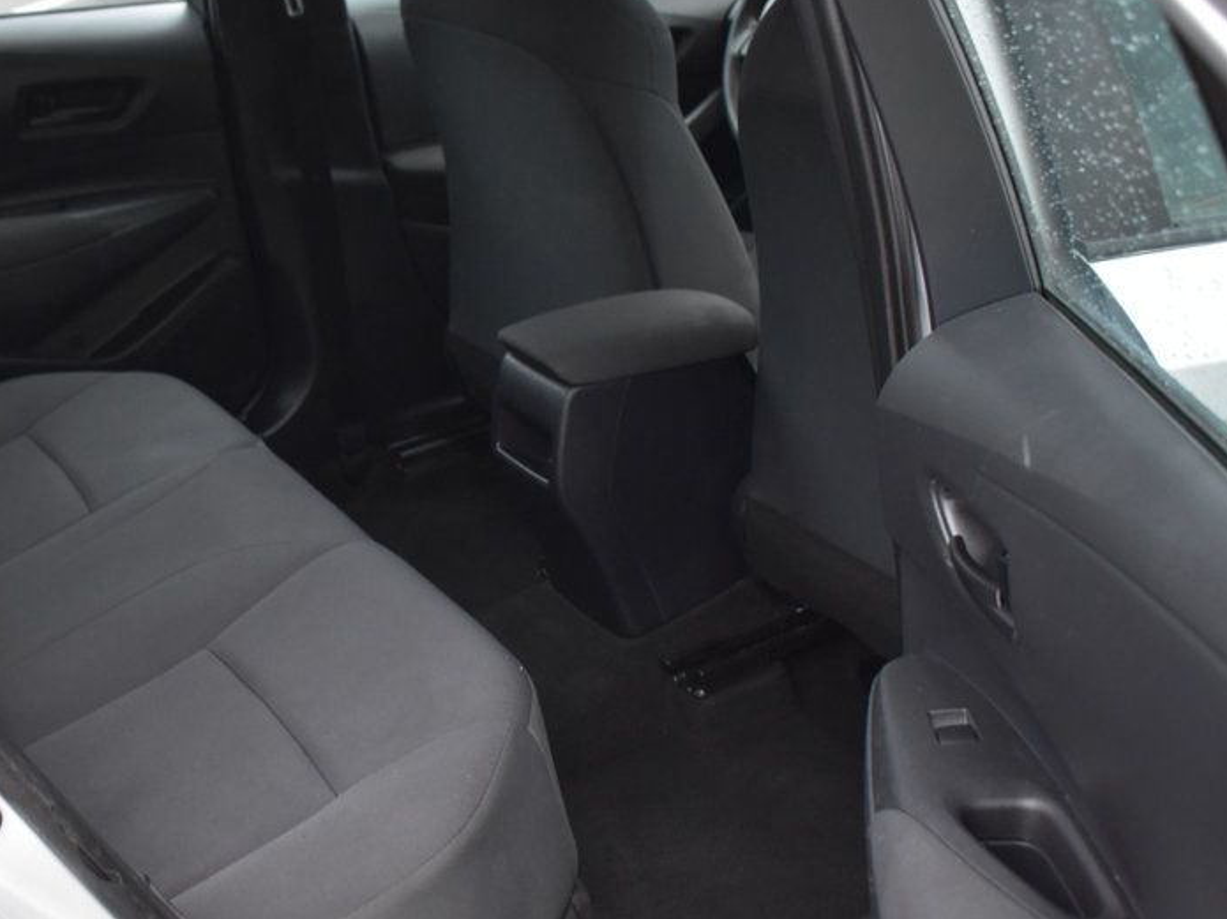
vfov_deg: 28.5
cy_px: 534
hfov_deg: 37.2
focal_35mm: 51
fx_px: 1807
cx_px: 447
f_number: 3.8
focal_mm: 24
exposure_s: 1/13
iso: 1600
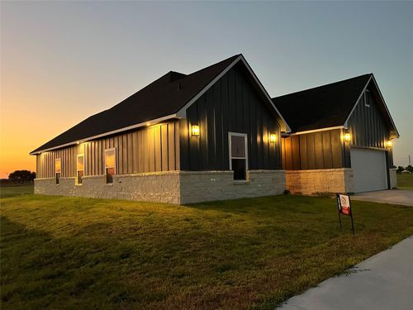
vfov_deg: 53.1
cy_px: 155
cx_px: 206
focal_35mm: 26
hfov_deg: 67.3
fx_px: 310
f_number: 1.6
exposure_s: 1/36
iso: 640
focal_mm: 5.1
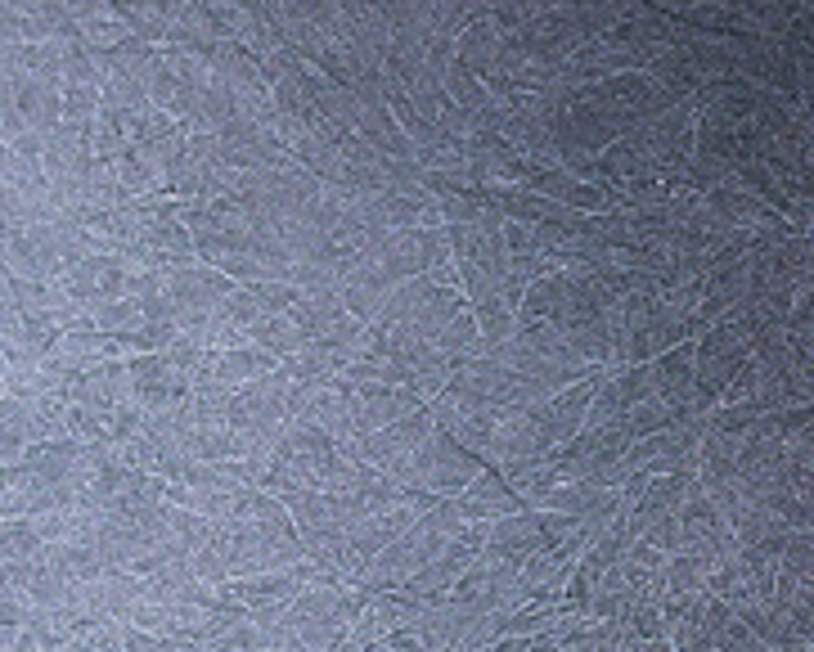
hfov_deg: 1.3
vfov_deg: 1.1
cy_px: 907
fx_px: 34590
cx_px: 83
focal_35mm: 1435
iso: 400
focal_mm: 200
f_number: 3.2
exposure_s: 1/1600
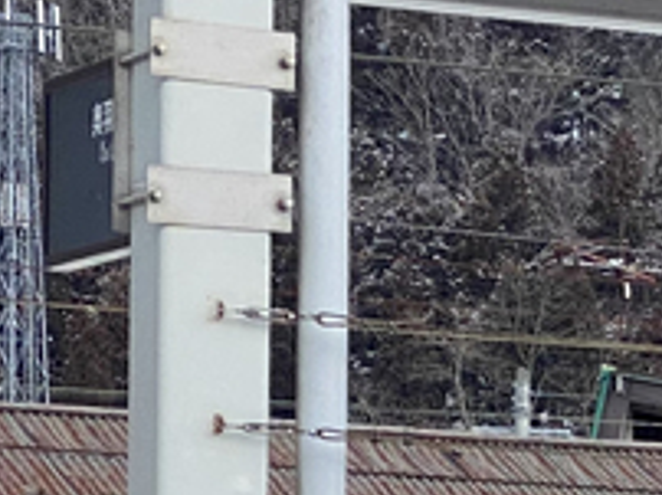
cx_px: 1363
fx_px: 5902
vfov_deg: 4.7
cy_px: 1042
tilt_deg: -2.3
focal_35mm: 309
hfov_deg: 6.2
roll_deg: -1.8
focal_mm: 6
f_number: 2
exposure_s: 1/1332
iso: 20
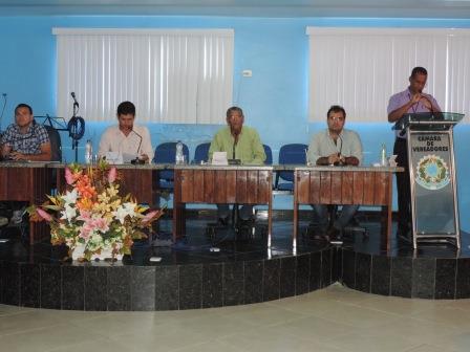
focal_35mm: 50
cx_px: 235
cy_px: 176
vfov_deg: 29.1
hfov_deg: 38.2
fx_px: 679
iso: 560
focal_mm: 8.9
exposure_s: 1/100
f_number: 3.6
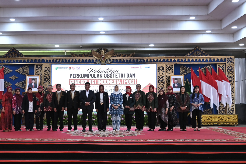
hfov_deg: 42.5
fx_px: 315
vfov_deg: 29.3
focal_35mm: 46
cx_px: 98
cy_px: 89
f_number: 4
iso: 800
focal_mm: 24
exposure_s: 1/125
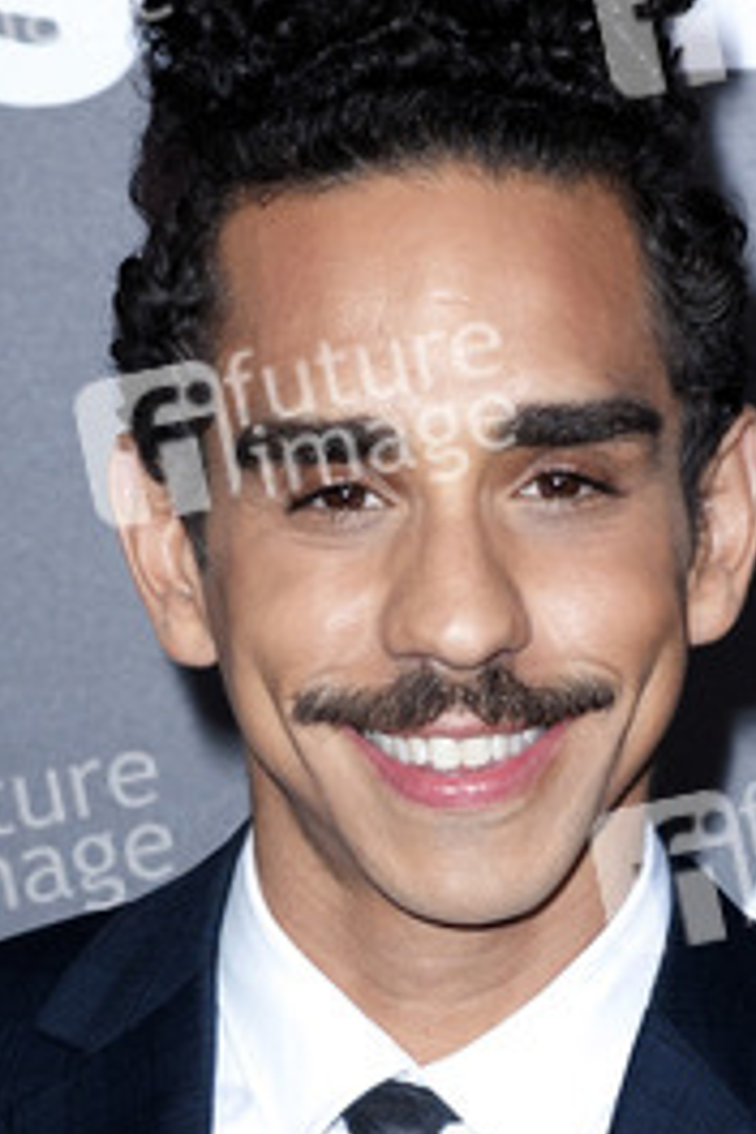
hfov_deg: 12.9
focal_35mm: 106
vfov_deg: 19.3
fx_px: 3339
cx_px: 423
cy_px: 640
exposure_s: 1/320
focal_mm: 70
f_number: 5.6
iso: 500
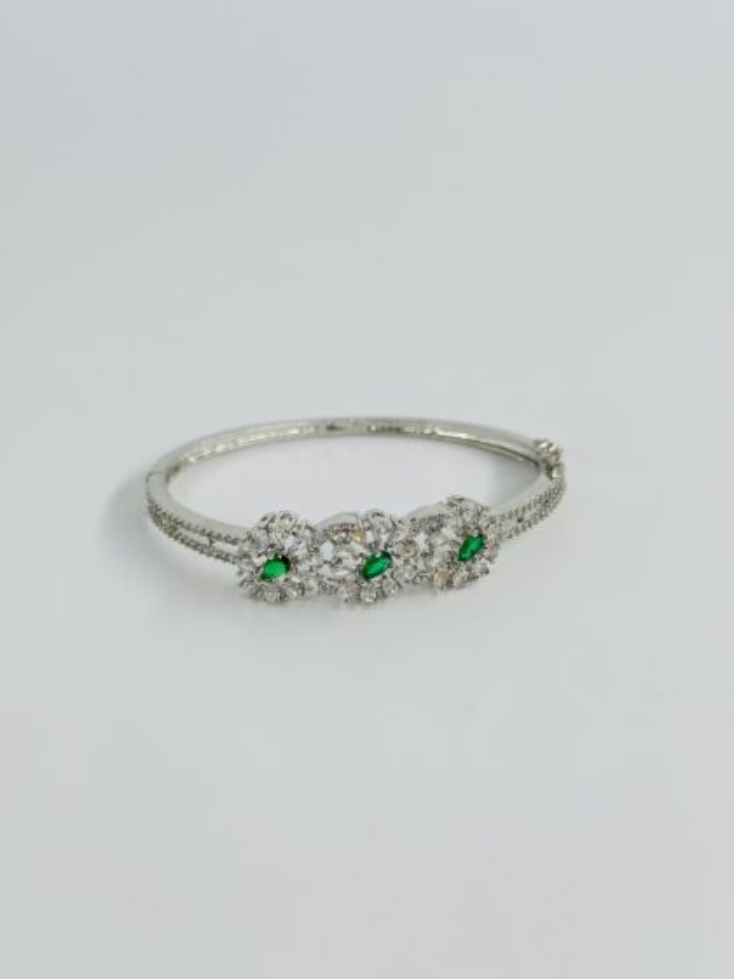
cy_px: 490
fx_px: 1357
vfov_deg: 39.7
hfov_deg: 30.3
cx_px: 367
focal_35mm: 48
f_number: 1.78
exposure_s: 1/1953
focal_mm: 6.86
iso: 80
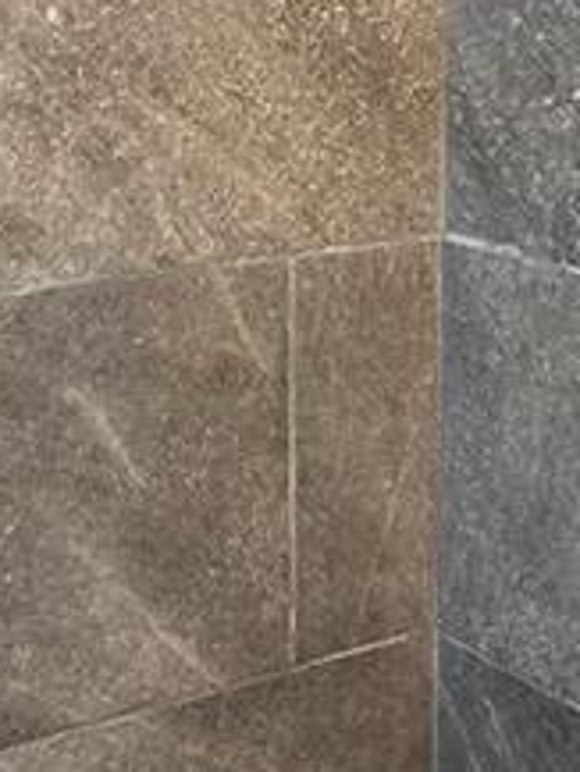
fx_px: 1607
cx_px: 132
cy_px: 46
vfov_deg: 26.0
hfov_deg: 20.3
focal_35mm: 72
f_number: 2.2
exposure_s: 1/60
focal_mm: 2.2
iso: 320
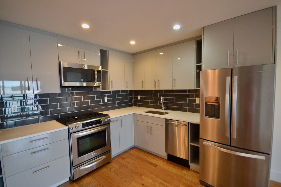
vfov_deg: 77.3
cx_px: 140
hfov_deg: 100.4
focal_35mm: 15
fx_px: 117
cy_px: 94
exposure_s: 1/60
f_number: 4
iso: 900
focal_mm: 10
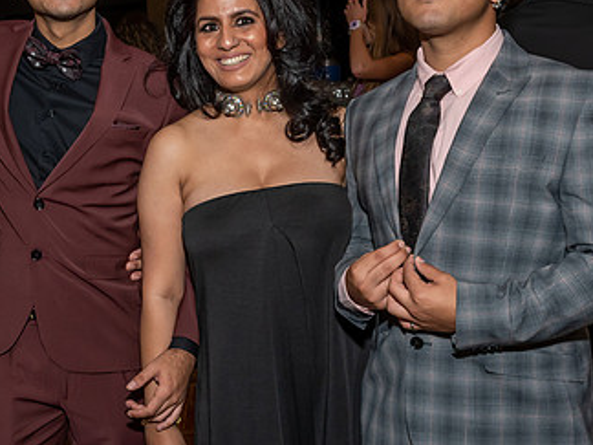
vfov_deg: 23.6
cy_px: 175
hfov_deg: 30.5
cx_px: 131
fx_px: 1062
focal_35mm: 62
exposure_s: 1/250
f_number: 8
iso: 500
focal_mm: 20
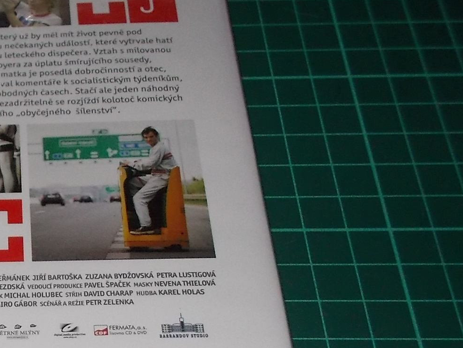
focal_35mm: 67
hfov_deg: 26.8
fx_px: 896
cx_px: -39
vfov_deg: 21.5
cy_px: 302
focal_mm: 4.1
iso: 200
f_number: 3.3
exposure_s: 1/30
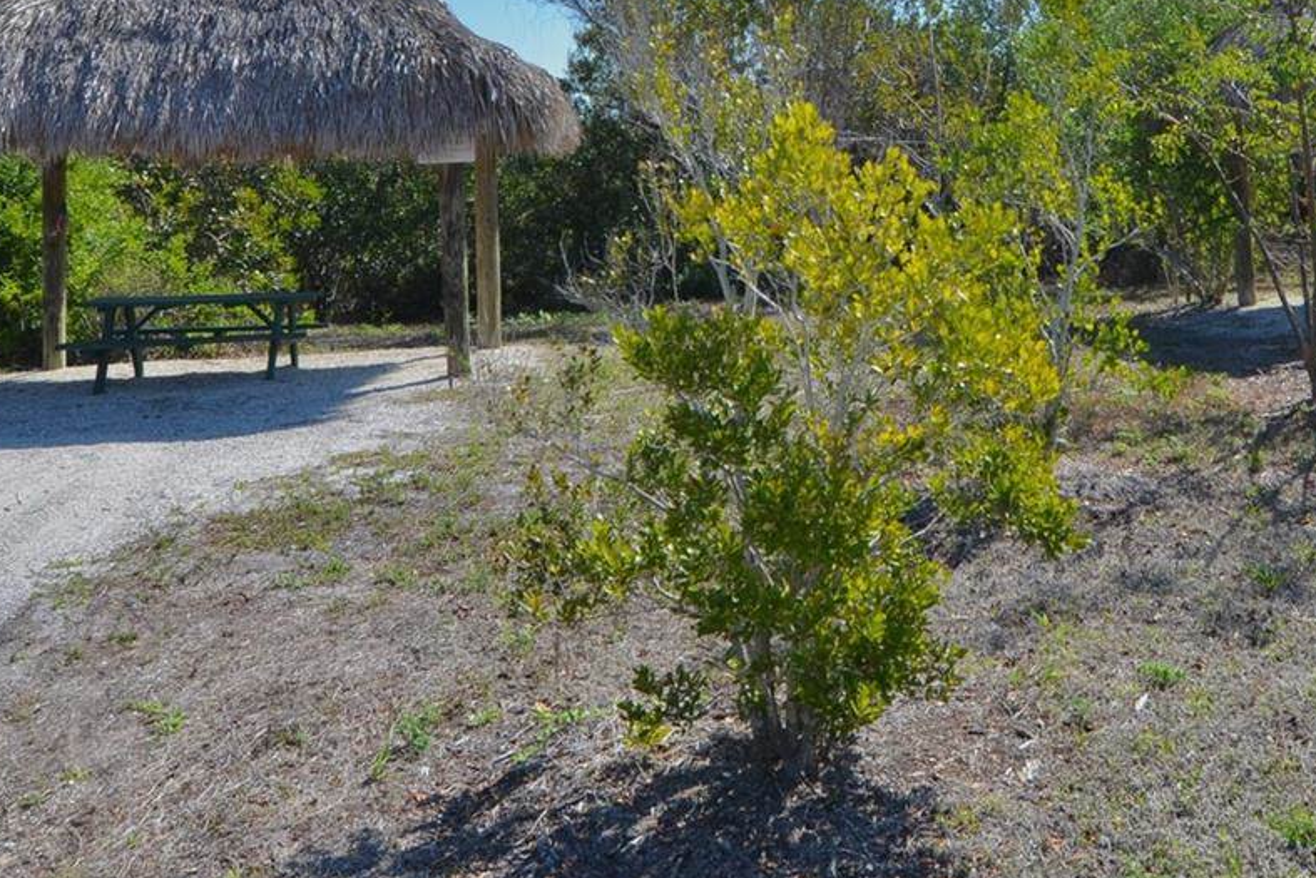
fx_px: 2669
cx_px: 911
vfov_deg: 18.4
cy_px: 120
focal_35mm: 73
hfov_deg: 27.5
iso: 100
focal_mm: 24
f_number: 8
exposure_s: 1/250
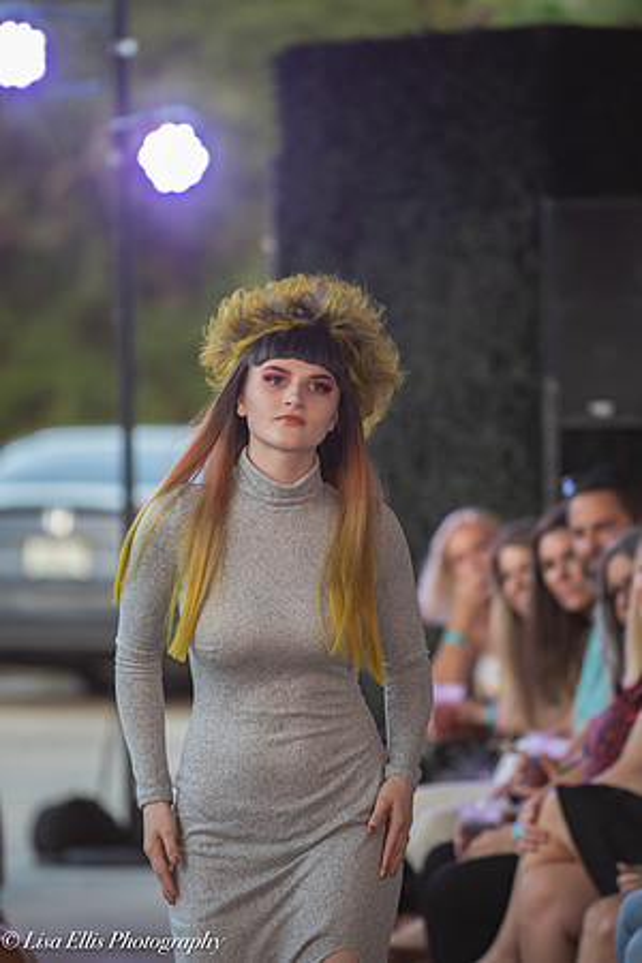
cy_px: 482
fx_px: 6419
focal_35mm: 240
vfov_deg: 8.6
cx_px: 321
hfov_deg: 5.7
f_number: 4.5
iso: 400
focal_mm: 200
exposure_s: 1/250
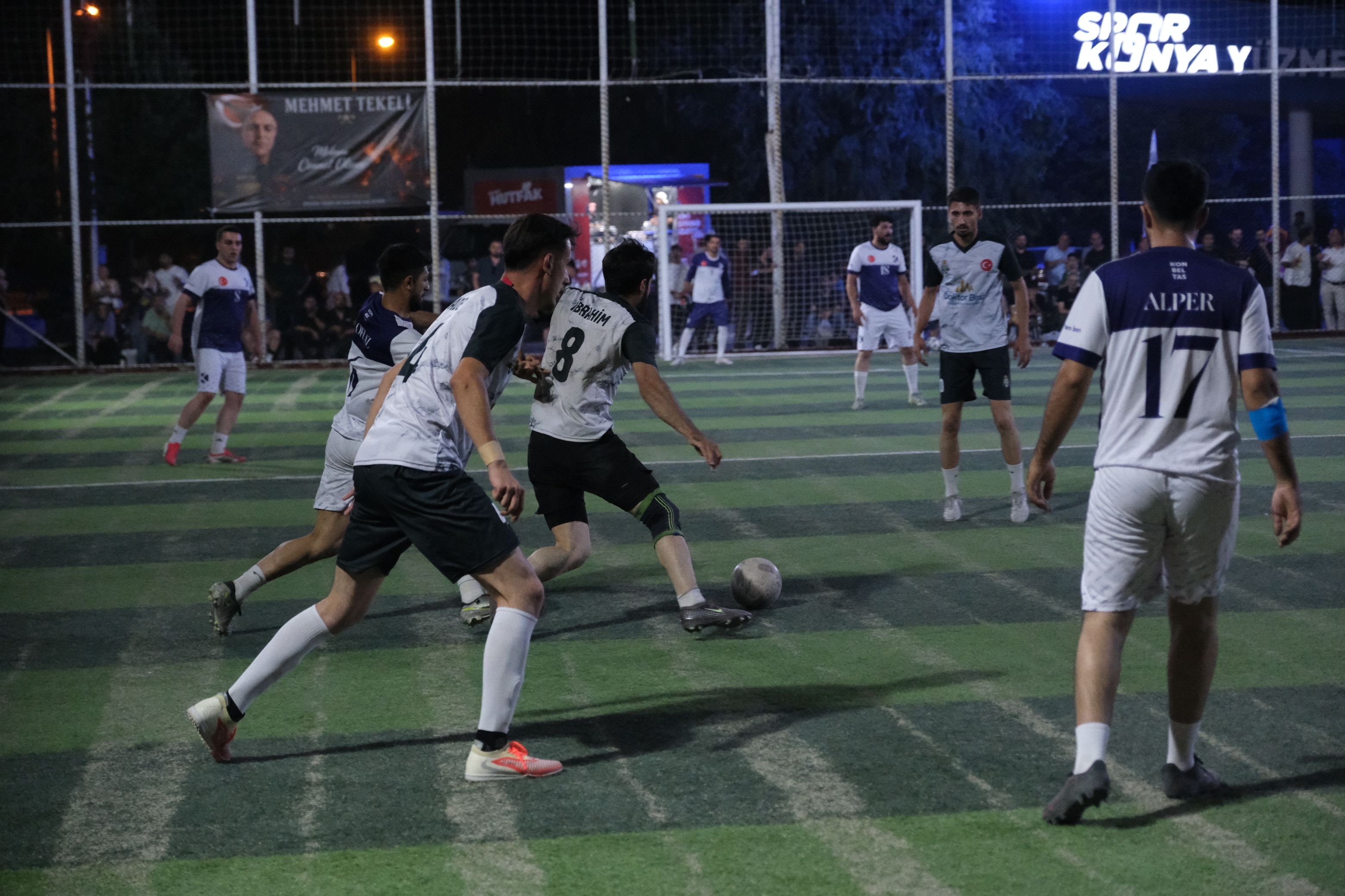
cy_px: 448
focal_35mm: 83
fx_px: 3101
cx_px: 672
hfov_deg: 24.5
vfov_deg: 16.5
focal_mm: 55
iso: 8000
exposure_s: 1/400
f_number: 2.8
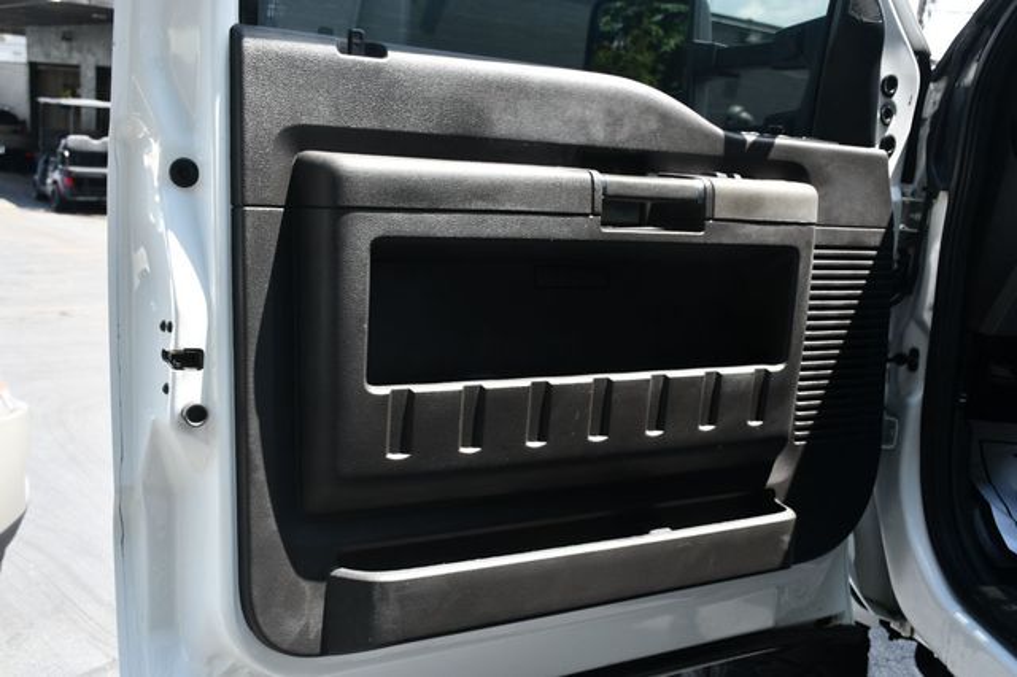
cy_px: 338
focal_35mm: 36
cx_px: 508
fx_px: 1016
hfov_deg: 53.2
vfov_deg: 36.8
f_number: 5.6
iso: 200
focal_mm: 24
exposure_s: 1/250
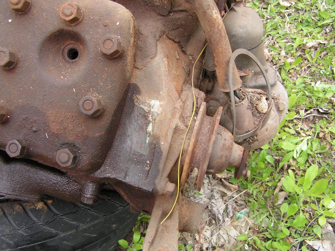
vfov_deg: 37.7
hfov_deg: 49.0
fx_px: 368
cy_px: 126
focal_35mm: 38
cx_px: 168
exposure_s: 1/80
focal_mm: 6.3
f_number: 4
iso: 50
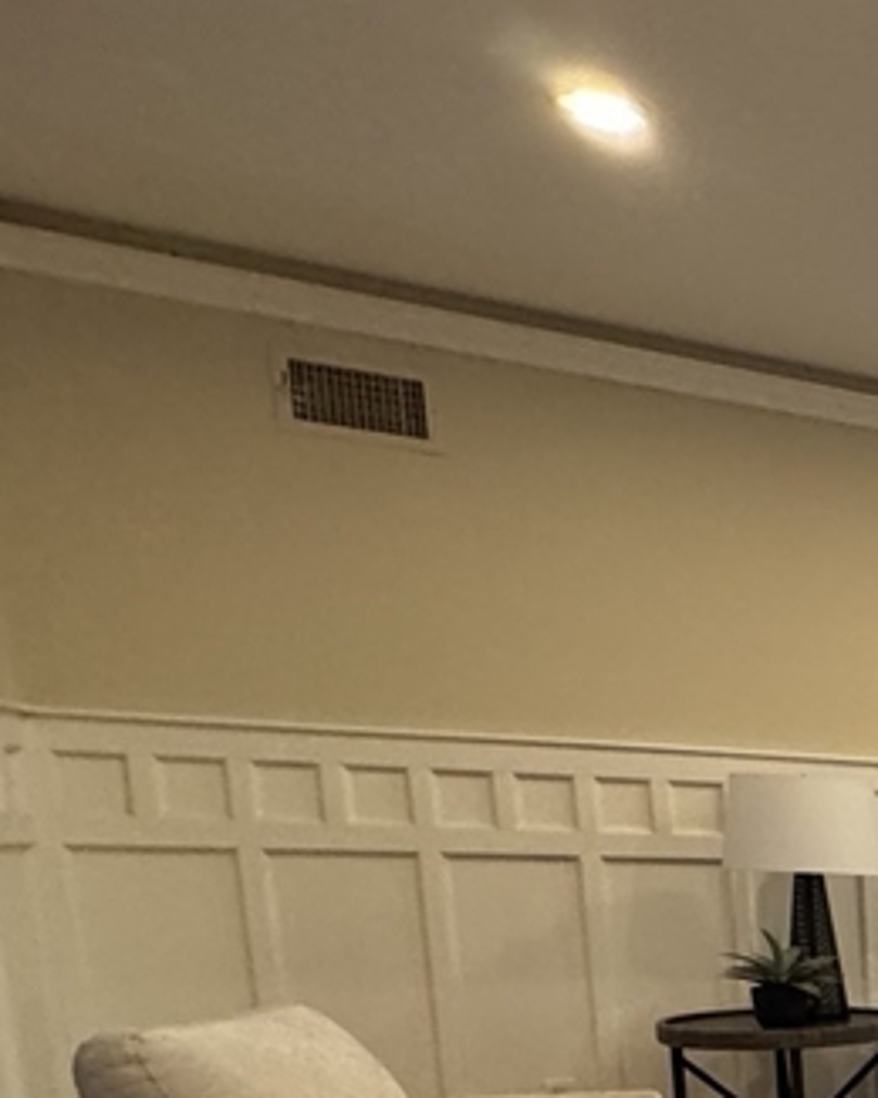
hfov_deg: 19.9
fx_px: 1397
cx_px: 1715
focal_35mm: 43
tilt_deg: -8.9
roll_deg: -1.5
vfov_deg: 38.5
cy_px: 1078
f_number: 2.2
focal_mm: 2.22
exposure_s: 1/60
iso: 400
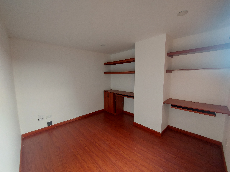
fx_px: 86
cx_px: 115
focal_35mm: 13
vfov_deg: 89.9
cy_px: 86
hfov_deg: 106.2
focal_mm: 1.74
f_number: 2.2
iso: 64
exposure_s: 1/60
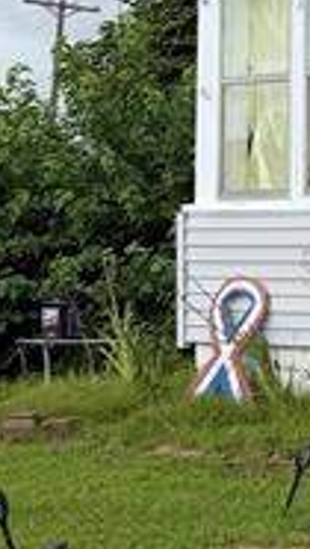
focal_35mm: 108
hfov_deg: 9.7
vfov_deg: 19.6
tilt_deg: +1.8
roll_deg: +0.2
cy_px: 124
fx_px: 1574
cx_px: 788
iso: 80
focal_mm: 6.76
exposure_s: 1/5714
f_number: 1.78
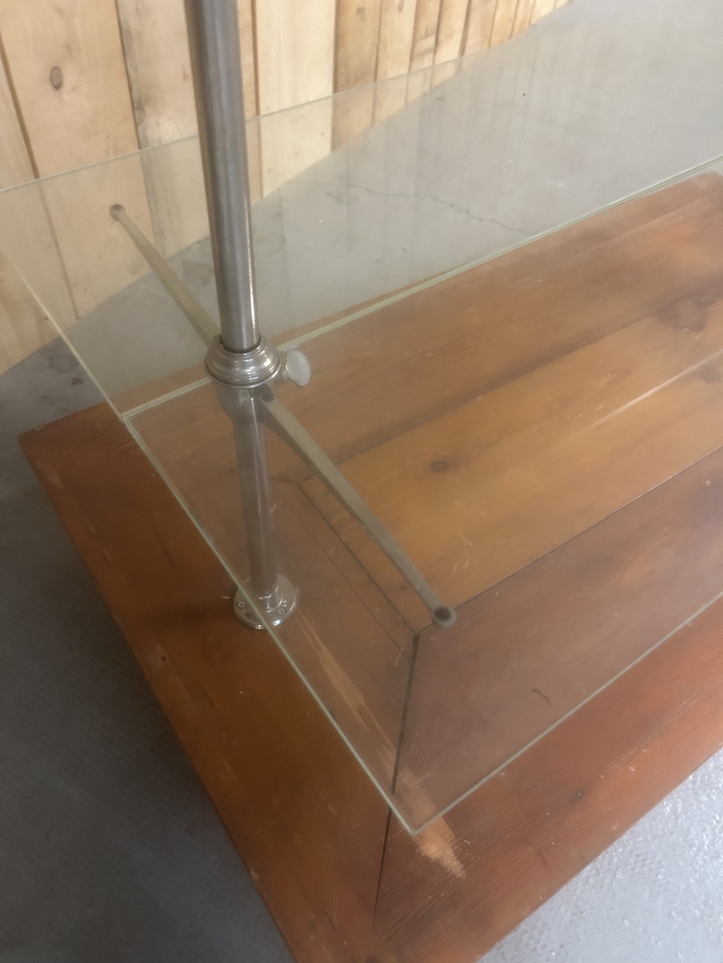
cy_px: 482
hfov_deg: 53.1
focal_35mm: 26
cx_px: 362
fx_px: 724
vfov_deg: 67.3
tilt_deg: -52.8
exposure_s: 1/33
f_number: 1.5
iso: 400
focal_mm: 5.7
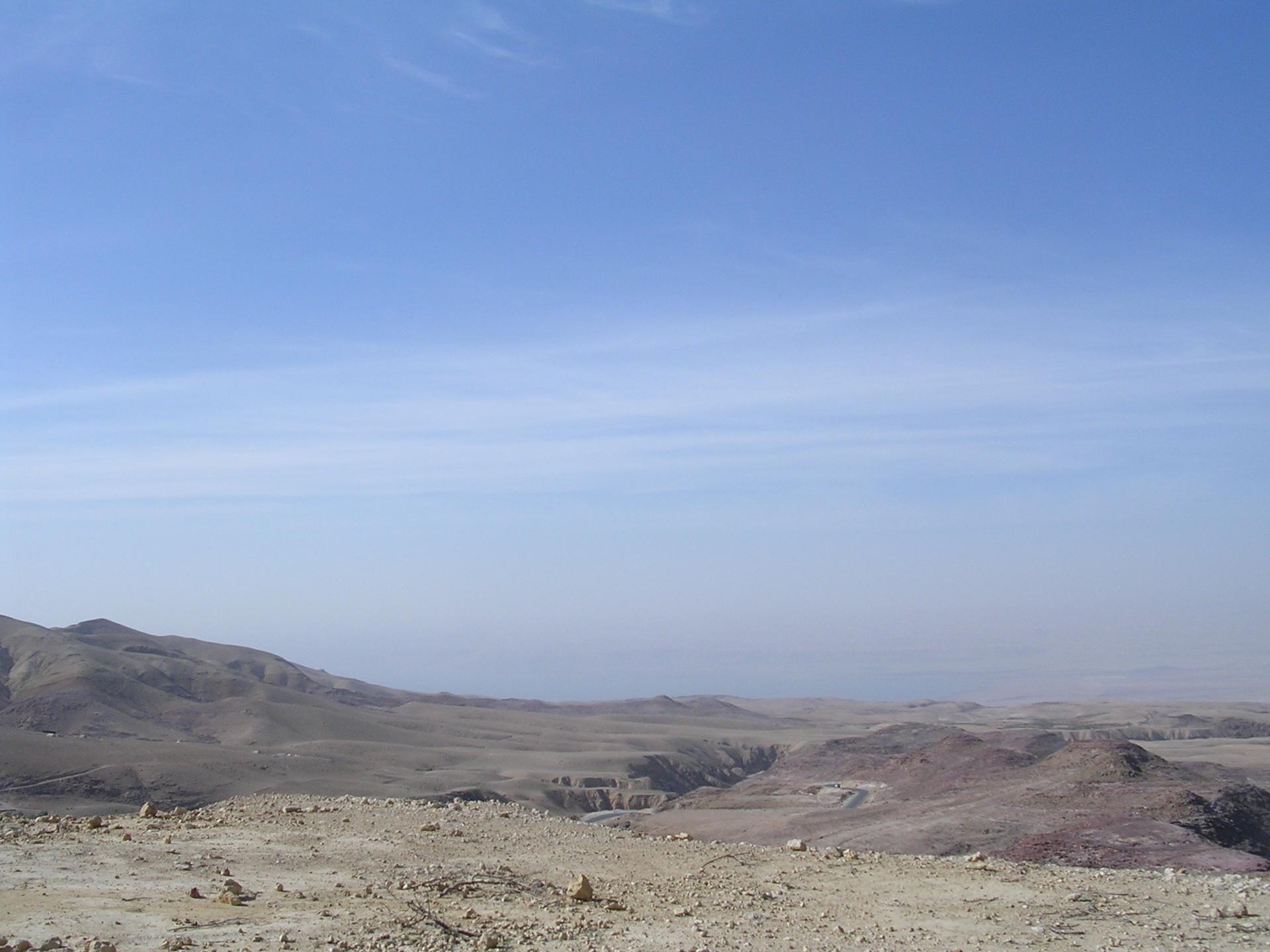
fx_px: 1394
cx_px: 635
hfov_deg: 49.0
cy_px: 476
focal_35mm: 38
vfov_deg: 37.7
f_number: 5.6
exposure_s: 1/429
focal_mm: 5.8
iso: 100
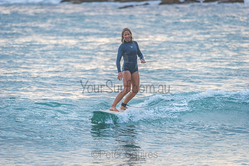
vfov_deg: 2.8
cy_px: 83
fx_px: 3459
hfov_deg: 4.1
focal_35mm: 500
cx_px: 124
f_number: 5.6
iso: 560
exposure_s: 1/1250
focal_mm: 500
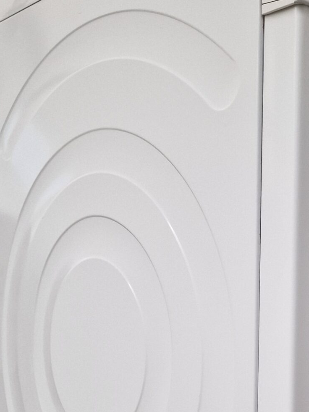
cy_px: 333
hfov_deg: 23.6
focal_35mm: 60
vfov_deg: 31.3
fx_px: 714
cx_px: 291
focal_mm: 6.4
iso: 160
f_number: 1.8
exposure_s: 1/100
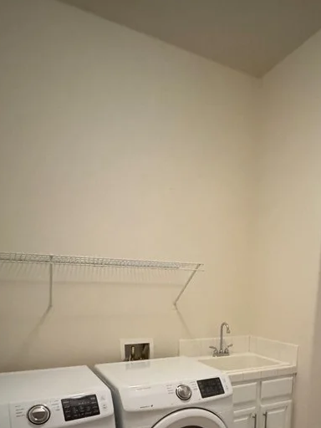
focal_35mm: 28
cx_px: 215
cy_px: 371
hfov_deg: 48.9
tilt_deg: -13.5
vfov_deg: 56.3
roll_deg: -1.0
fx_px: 346
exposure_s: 1/40
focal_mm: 2.22
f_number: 2.2
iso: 1250
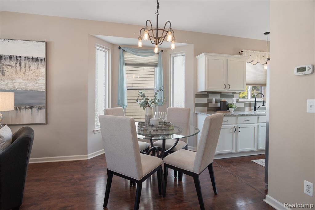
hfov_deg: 67.4
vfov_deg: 47.9
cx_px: 158
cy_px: 105
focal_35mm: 27
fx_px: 236
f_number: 9
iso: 320
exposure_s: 1/13
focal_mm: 27
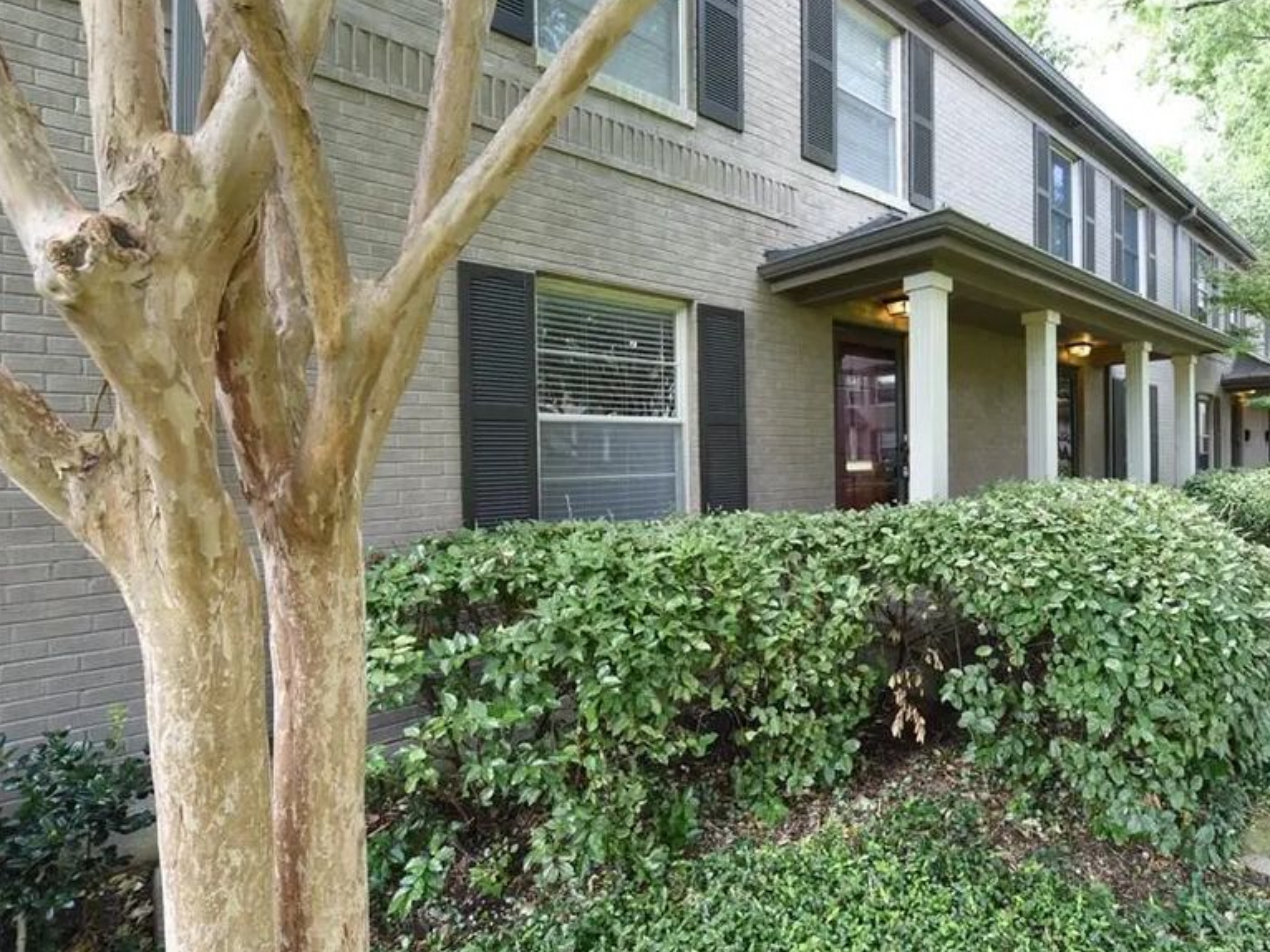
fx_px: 660
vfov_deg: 71.5
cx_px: 842
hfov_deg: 84.9
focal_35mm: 18
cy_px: 457
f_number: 6.3
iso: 1000
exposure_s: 1/100
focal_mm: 14
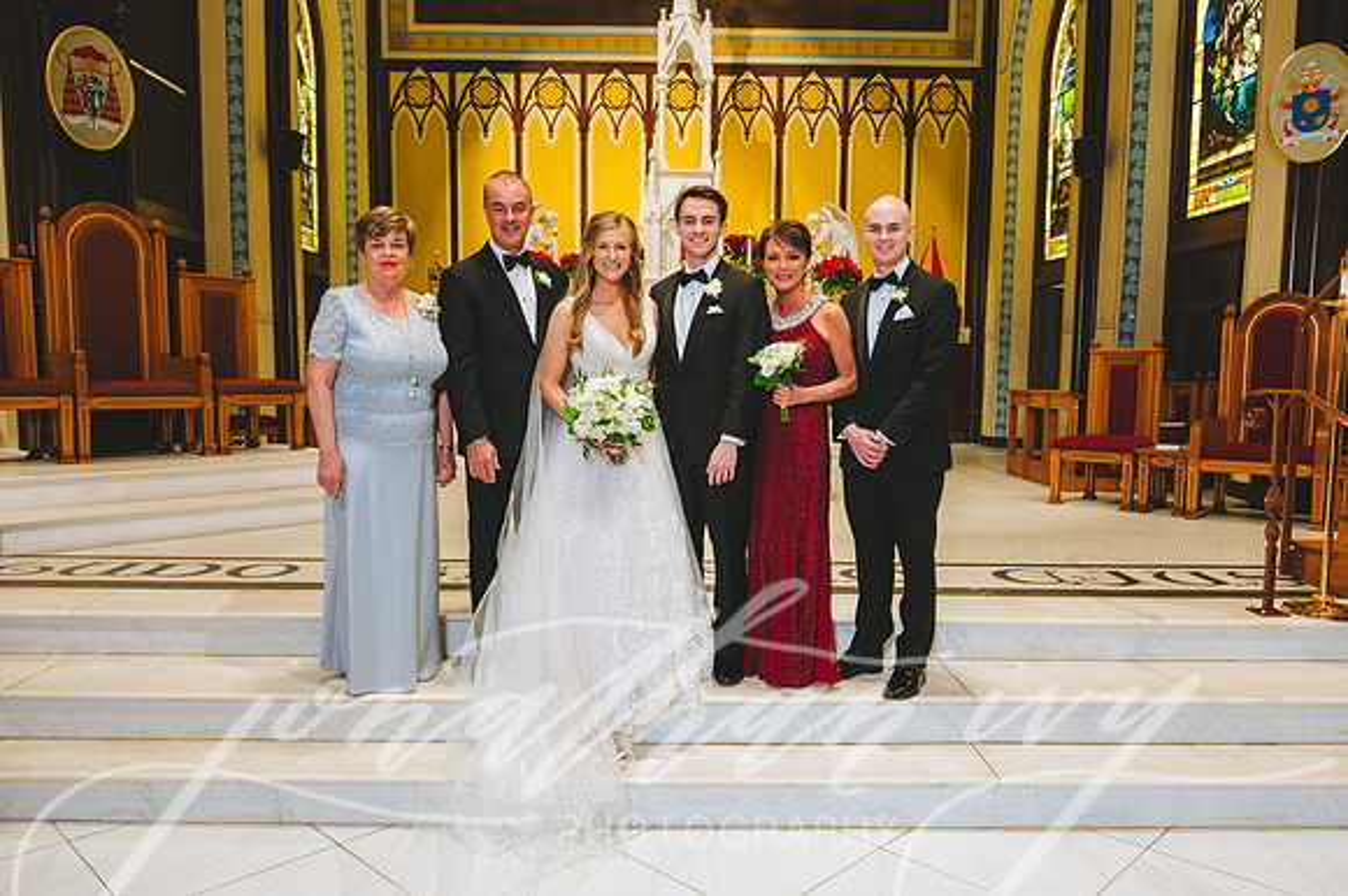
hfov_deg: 68.7
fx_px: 986
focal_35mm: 26
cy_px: 492
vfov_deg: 48.9
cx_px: 674
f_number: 5
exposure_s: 1/160
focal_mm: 24
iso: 1600
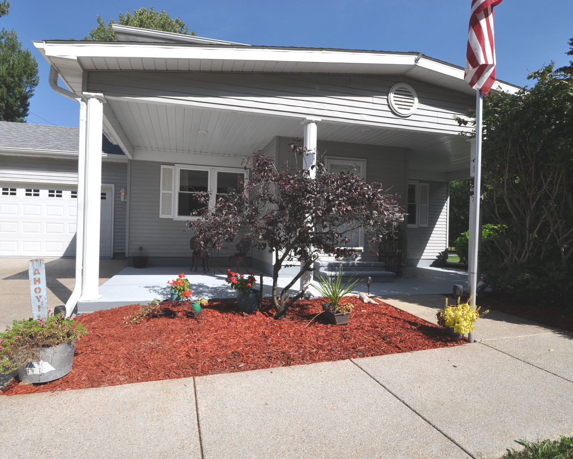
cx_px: 245
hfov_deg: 89.1
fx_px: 288
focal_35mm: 17
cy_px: 230
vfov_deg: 77.0
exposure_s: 1/400
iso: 200
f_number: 10
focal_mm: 10
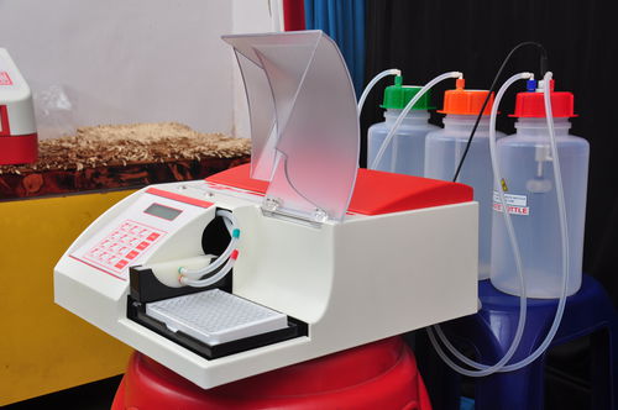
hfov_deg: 41.2
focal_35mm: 48
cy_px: 205
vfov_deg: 28.0
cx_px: 309
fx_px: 823
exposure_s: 1/125
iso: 200
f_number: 9
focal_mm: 32
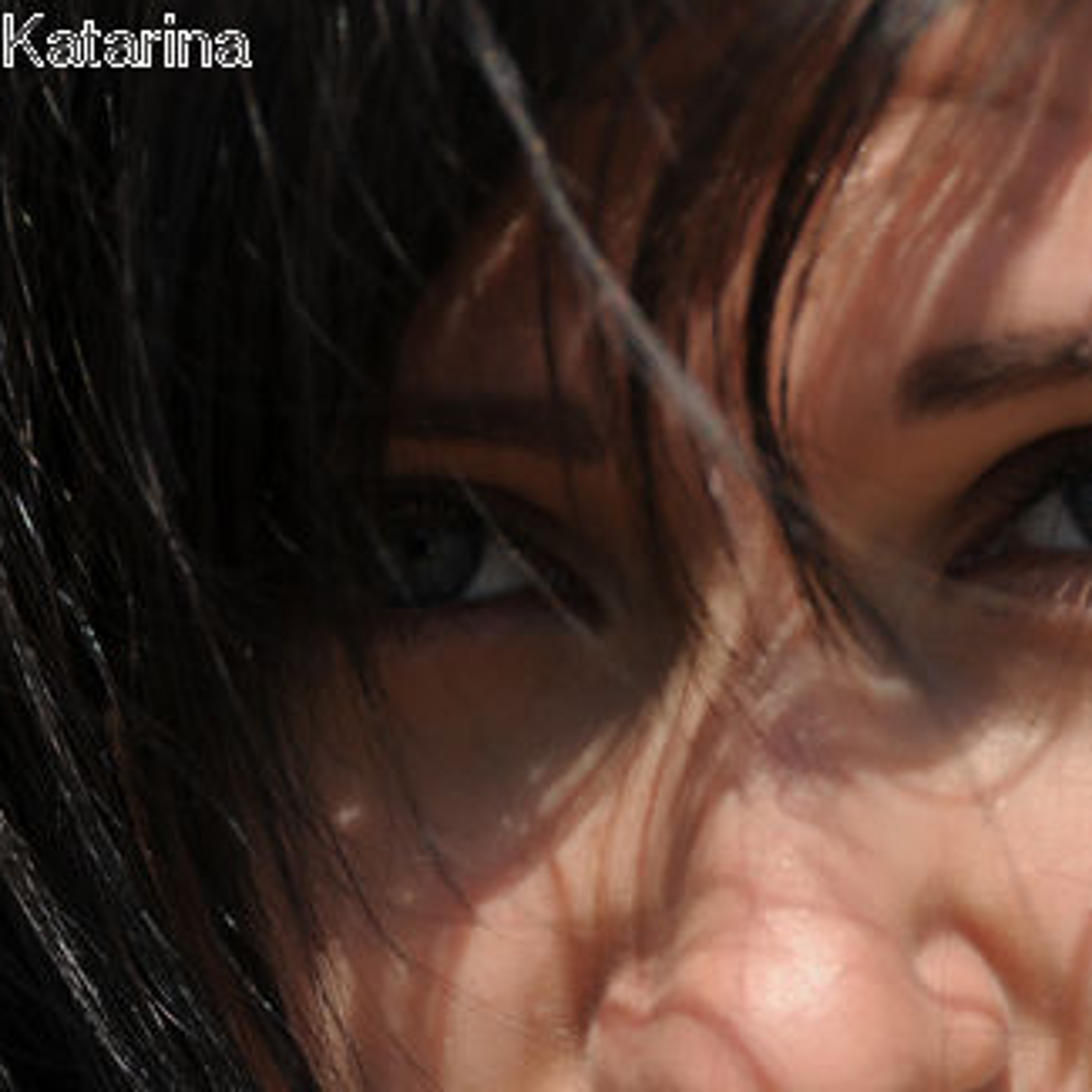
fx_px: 10315
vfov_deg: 6.1
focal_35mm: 289
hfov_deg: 6.1
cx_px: 638
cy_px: 966
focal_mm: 82
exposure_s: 1/1000
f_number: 5
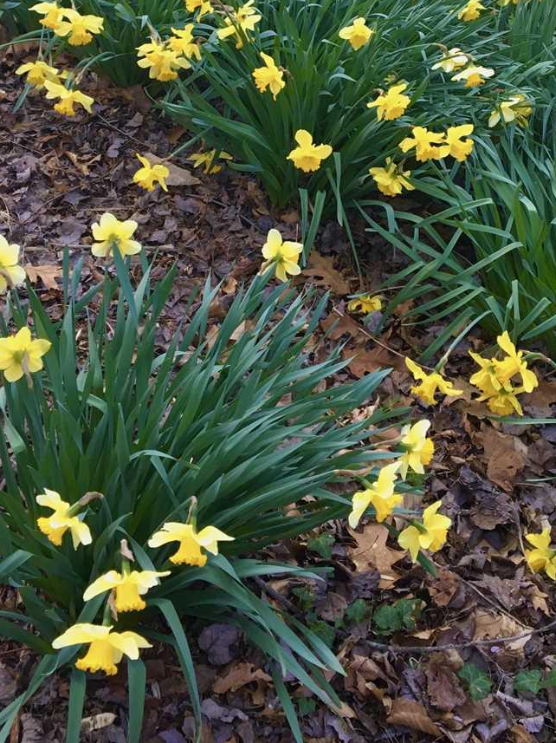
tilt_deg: -35.1
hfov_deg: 28.0
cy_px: 150
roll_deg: -6.6
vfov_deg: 35.6
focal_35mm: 52
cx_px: 311
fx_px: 1114
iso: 25
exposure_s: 1/40
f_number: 2.2
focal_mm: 4.15
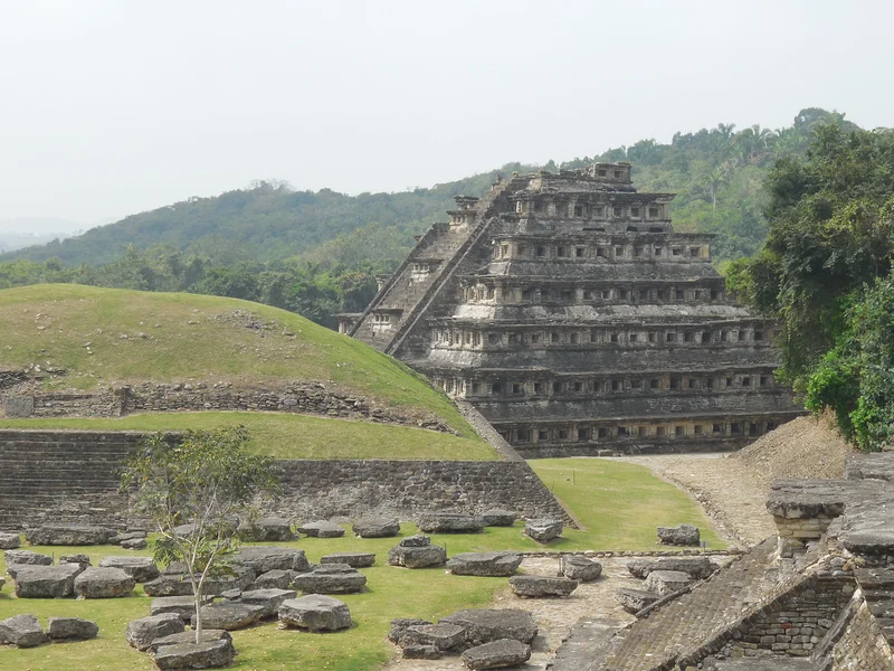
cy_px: 336
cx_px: 447
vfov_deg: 18.2
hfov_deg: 24.1
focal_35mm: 81
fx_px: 2092
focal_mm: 14.5
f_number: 6.6
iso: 125
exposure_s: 1/250
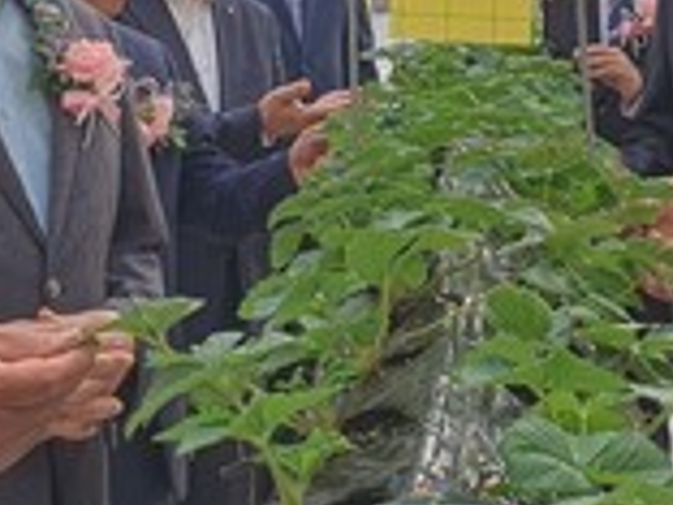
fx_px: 1944
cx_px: 362
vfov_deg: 14.5
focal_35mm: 100
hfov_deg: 19.6
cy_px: -11
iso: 50
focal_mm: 4.3
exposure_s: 1/167
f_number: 2.4
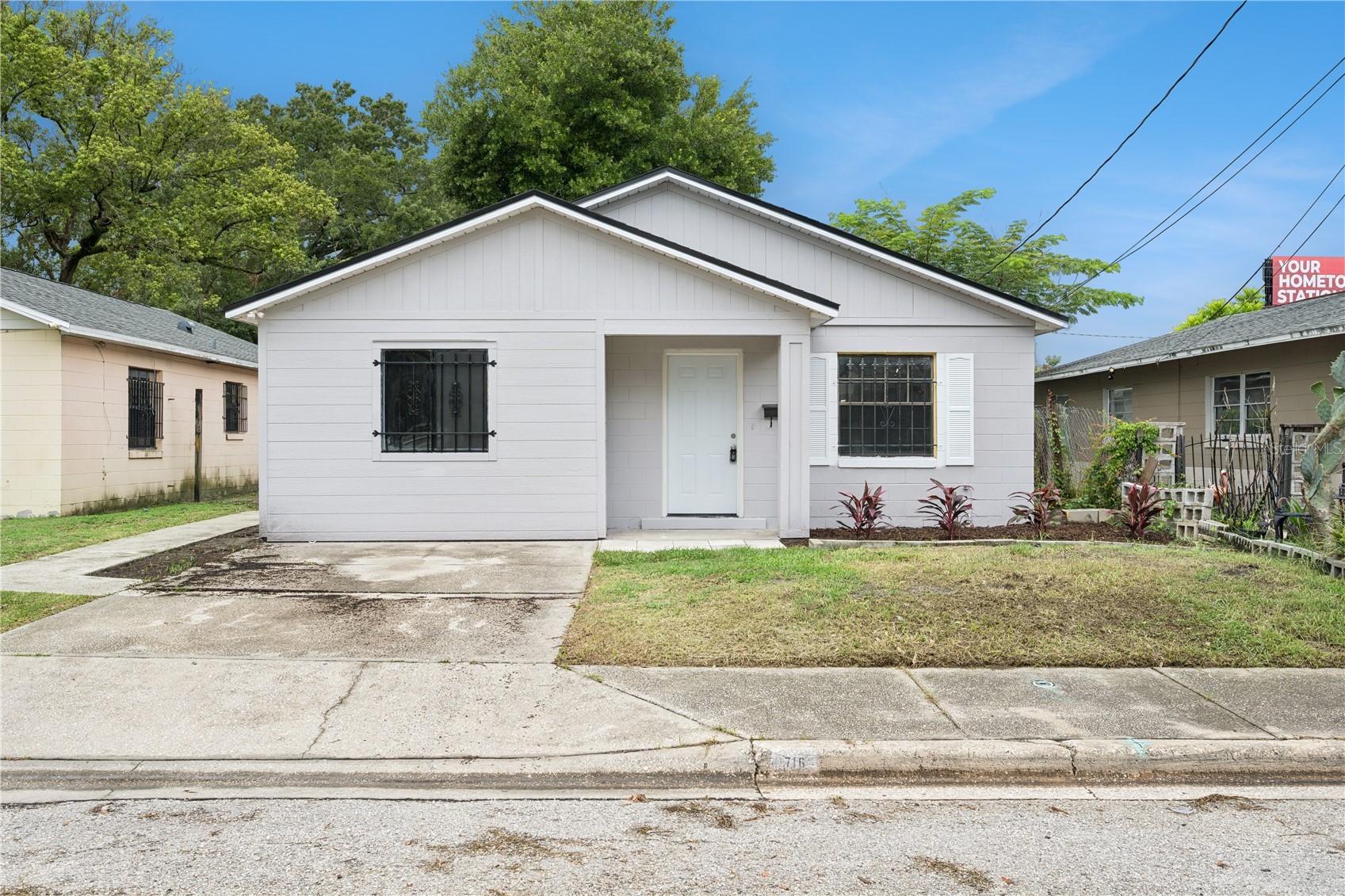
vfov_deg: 43.6
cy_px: 448
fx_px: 1121
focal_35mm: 30
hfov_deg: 61.9
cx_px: 672
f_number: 9
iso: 200
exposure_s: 1/160
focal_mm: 30
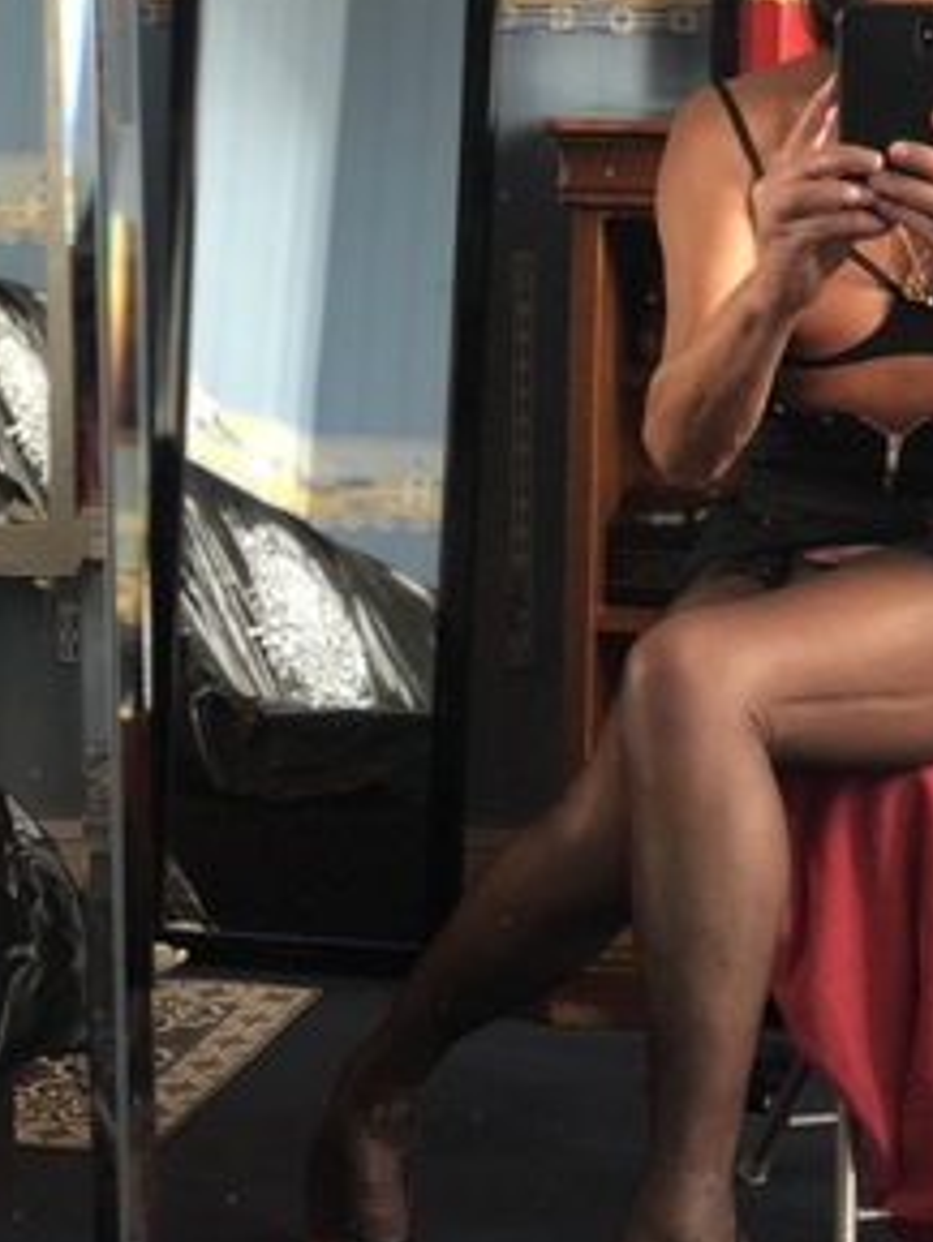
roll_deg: -1.4
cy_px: 632
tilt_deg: -10.1
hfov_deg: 16.4
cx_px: 647
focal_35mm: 90
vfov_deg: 21.8
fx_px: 3232
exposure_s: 1/12
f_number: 2.4
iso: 160
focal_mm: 6
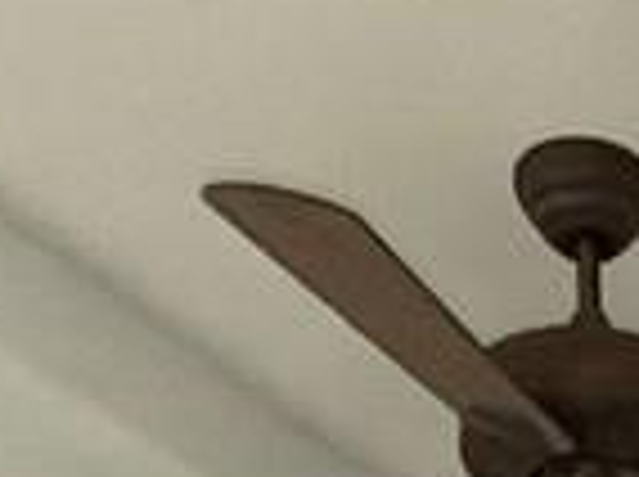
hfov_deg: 18.0
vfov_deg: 9.1
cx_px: 868
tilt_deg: -9.7
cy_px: 1696
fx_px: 1861
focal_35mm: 101
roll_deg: +0.6
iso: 320
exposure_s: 1/60
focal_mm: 2.22
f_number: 2.2
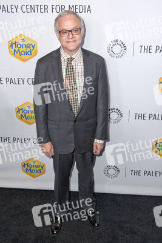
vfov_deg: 55.8
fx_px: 229
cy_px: 122
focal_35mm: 34
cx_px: 81
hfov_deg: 38.9
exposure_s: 1/400
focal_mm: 34
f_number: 4.5
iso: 500
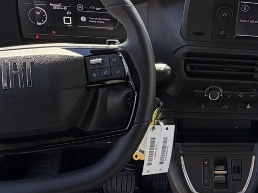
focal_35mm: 47
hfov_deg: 37.1
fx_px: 350
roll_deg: -10.0
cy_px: 107
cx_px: 245
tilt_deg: -37.2
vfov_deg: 30.8
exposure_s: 1/162
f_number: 2.2
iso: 50
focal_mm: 2.22
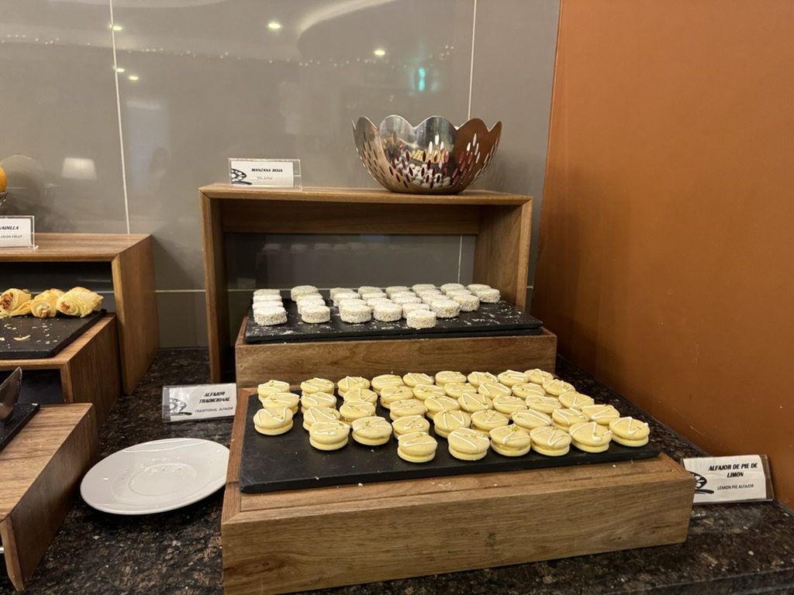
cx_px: 397
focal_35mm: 24
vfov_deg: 56.8
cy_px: 298
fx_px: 550
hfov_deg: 71.6
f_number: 1.78
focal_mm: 6.76
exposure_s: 1/60
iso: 400
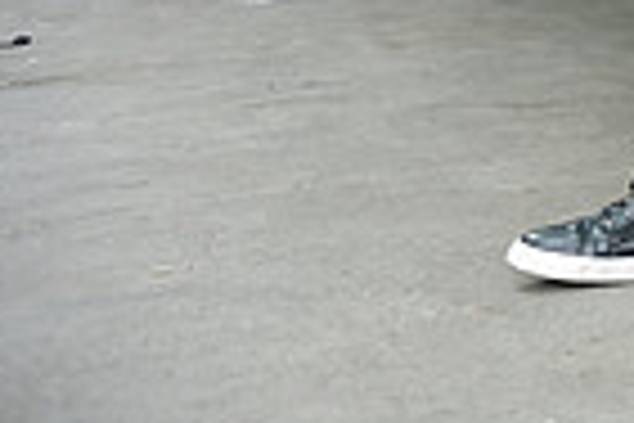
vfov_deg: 8.4
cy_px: -371
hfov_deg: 11.8
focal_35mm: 156
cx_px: 1272
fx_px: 2747
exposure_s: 1/200
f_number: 4.5
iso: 1250
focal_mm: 38
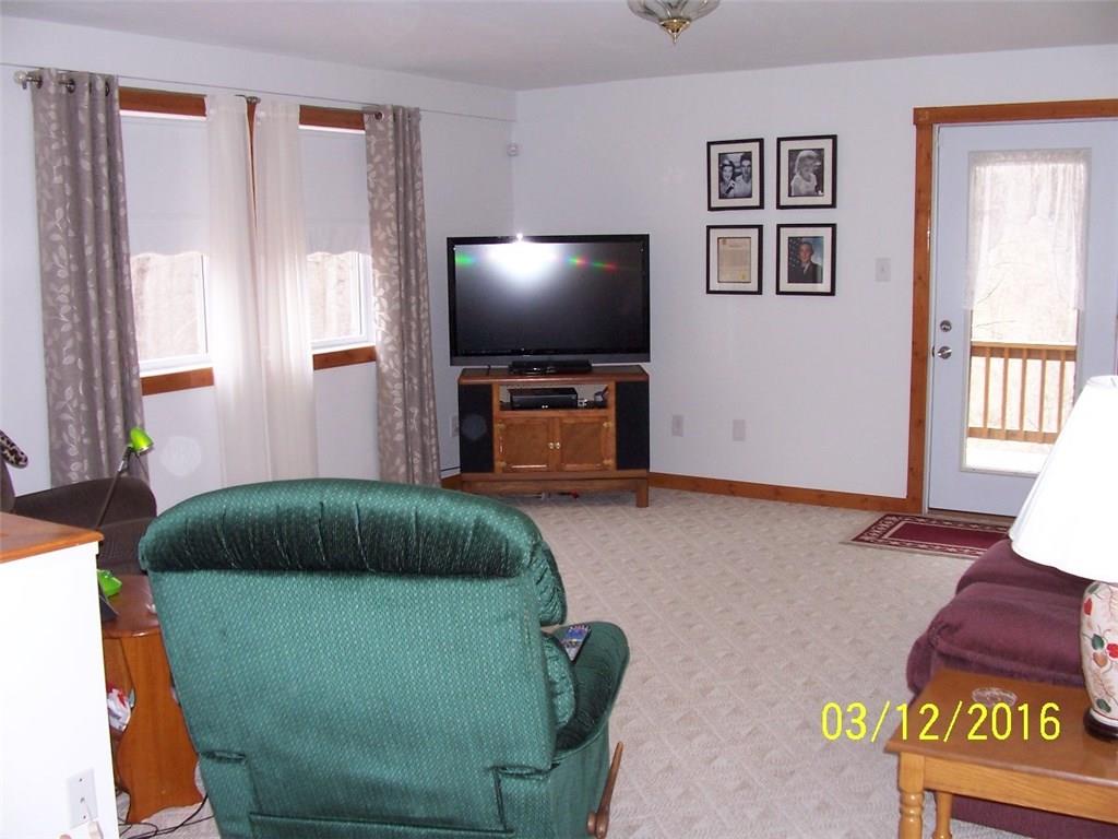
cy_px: 420
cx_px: 559
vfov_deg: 40.7
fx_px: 1130
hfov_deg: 52.6
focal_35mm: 35
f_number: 2.8
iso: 140
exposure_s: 1/60
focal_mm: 6
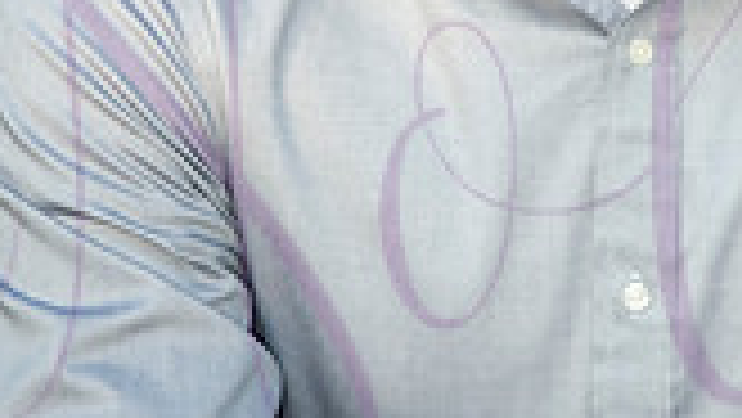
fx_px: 8169
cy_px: -108
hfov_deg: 5.2
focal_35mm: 415
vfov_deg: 2.9
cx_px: 562
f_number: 9
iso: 800
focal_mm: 145
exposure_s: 1/400
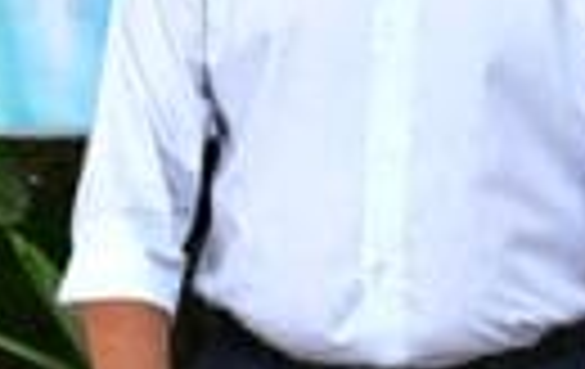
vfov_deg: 4.8
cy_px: 99
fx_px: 4412
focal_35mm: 276
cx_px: 540
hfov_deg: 7.6
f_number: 4
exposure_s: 1/200
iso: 2000
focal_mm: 46
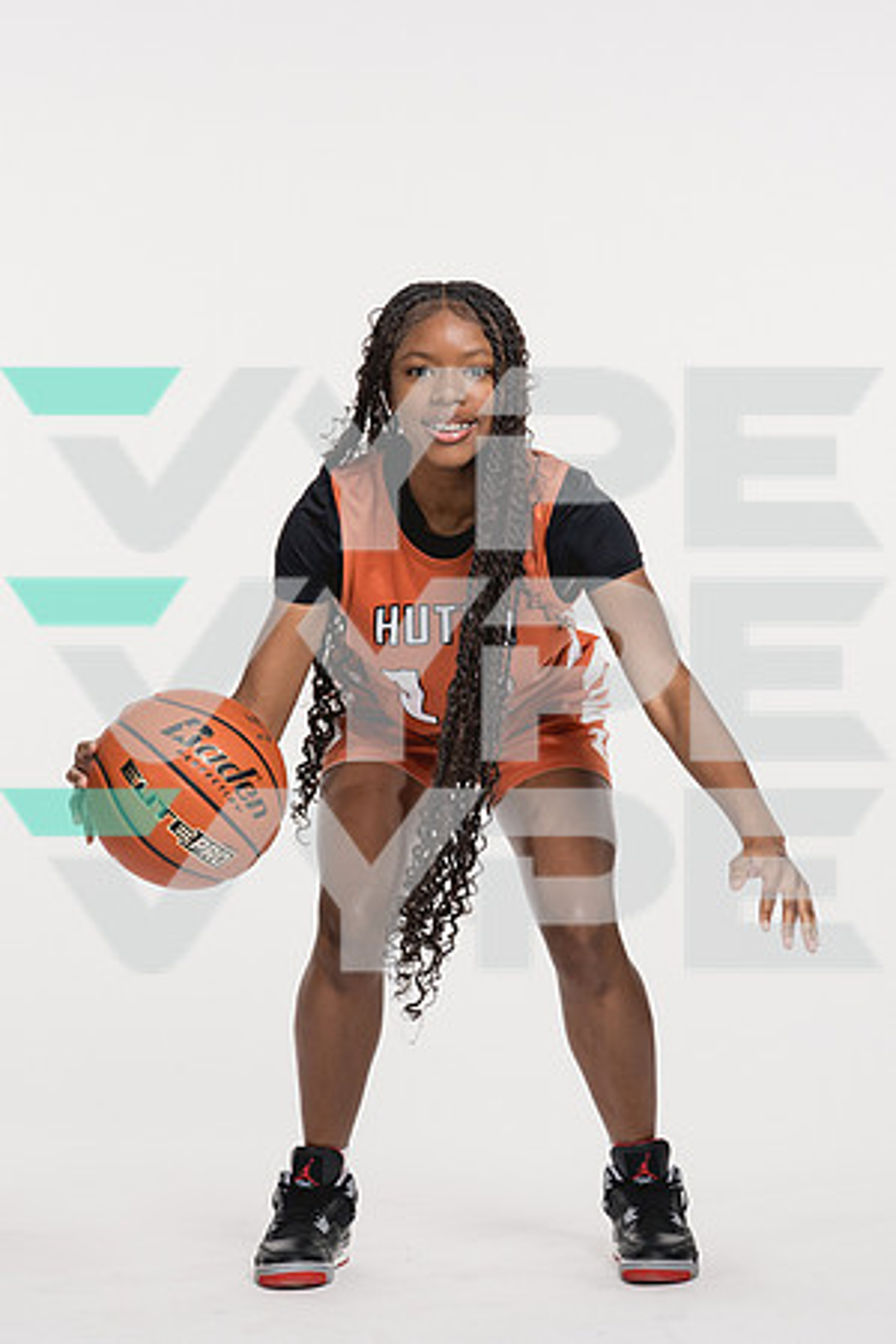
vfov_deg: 22.2
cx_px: 433
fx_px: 3424
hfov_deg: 14.9
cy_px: 672
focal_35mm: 92
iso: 640
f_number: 5.6
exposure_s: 1/250
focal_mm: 61
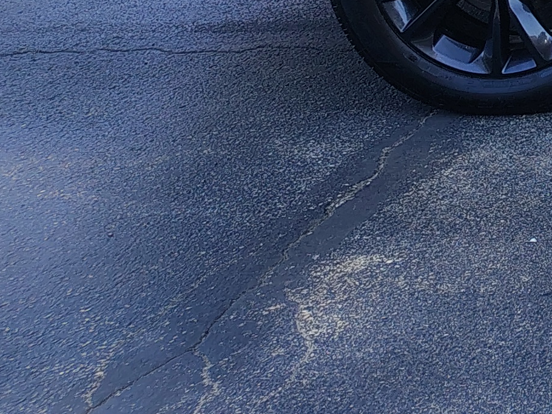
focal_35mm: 108
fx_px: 1723
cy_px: -489
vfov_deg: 11.8
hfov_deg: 14.5
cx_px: 1162
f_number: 1.8
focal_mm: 5.56
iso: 100
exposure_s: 1/267
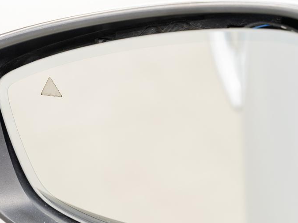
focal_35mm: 159
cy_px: 147
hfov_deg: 12.4
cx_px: 174
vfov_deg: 9.3
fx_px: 1369
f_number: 5.6
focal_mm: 70
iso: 100
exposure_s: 1/2
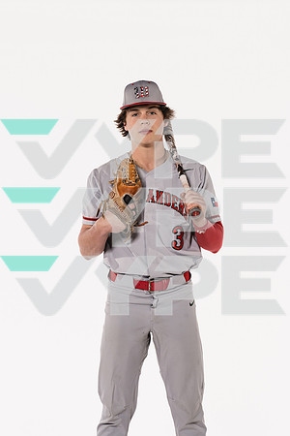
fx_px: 846
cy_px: 218
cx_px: 145
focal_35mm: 70
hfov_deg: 19.5
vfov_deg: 28.8
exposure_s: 1/250
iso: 800
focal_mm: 70
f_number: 8
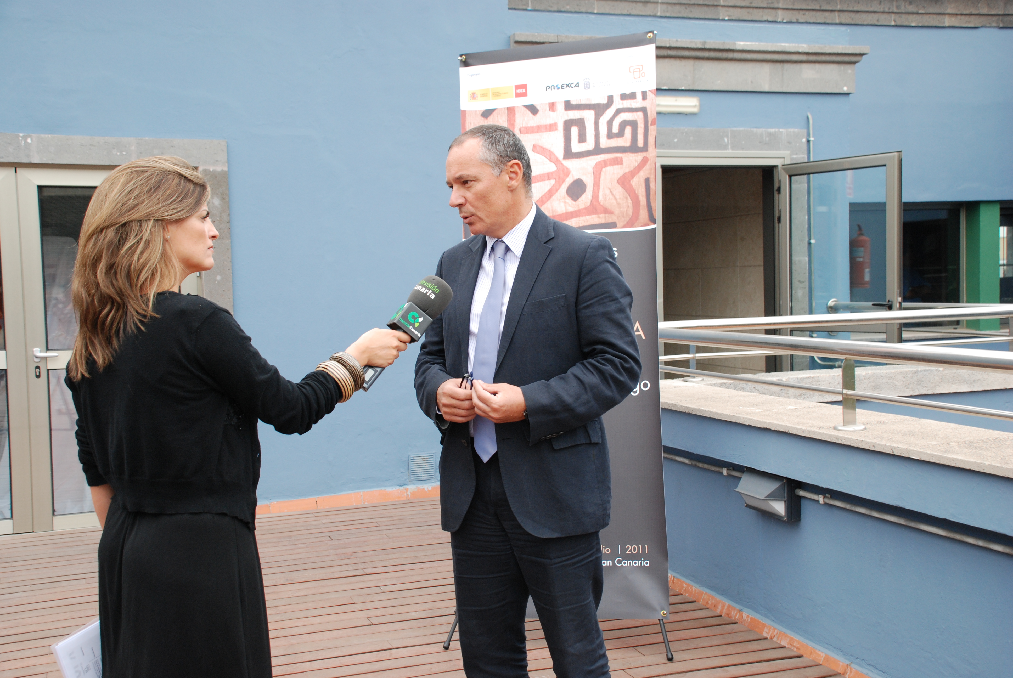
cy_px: 339
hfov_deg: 46.3
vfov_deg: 32.0
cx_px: 506
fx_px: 1183
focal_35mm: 42
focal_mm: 28
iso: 320
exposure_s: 1/160
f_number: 6.3
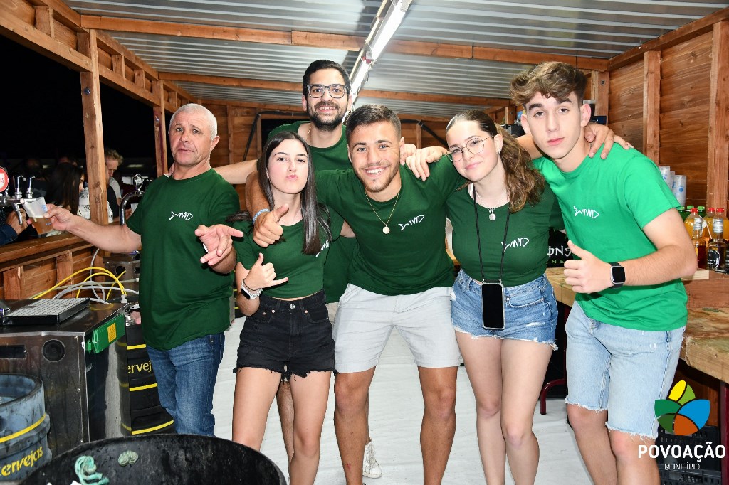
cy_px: 242
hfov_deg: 57.2
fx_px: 668
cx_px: 364
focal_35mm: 33
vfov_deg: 39.9
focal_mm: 22
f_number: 3.8
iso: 900
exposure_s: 1/60
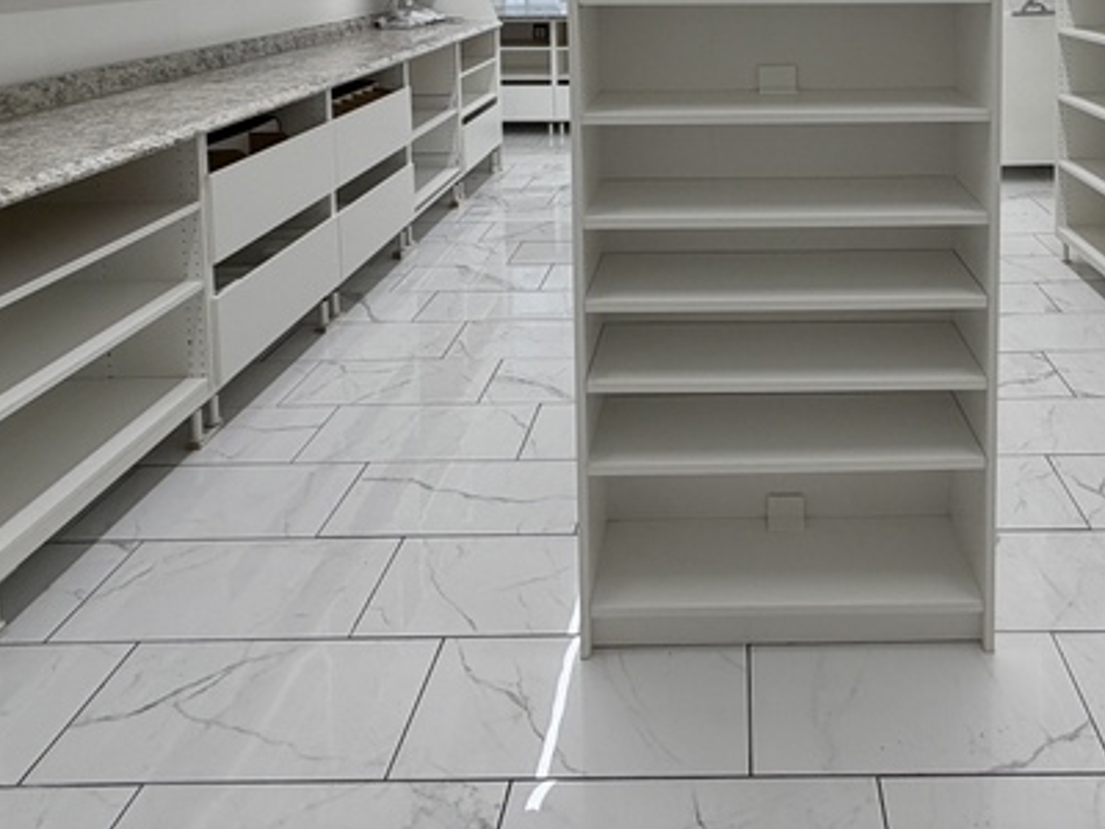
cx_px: 743
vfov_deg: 42.9
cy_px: 3
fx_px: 894
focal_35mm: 28
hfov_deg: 61.8
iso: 64
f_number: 2.2
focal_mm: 2.22
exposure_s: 1/120
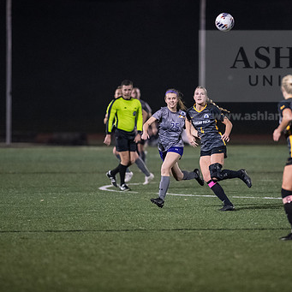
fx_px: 4142
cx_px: 173
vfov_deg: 4.0
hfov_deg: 4.0
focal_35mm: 434
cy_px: 134
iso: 8000
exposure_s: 1/1000
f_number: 2.8
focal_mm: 300
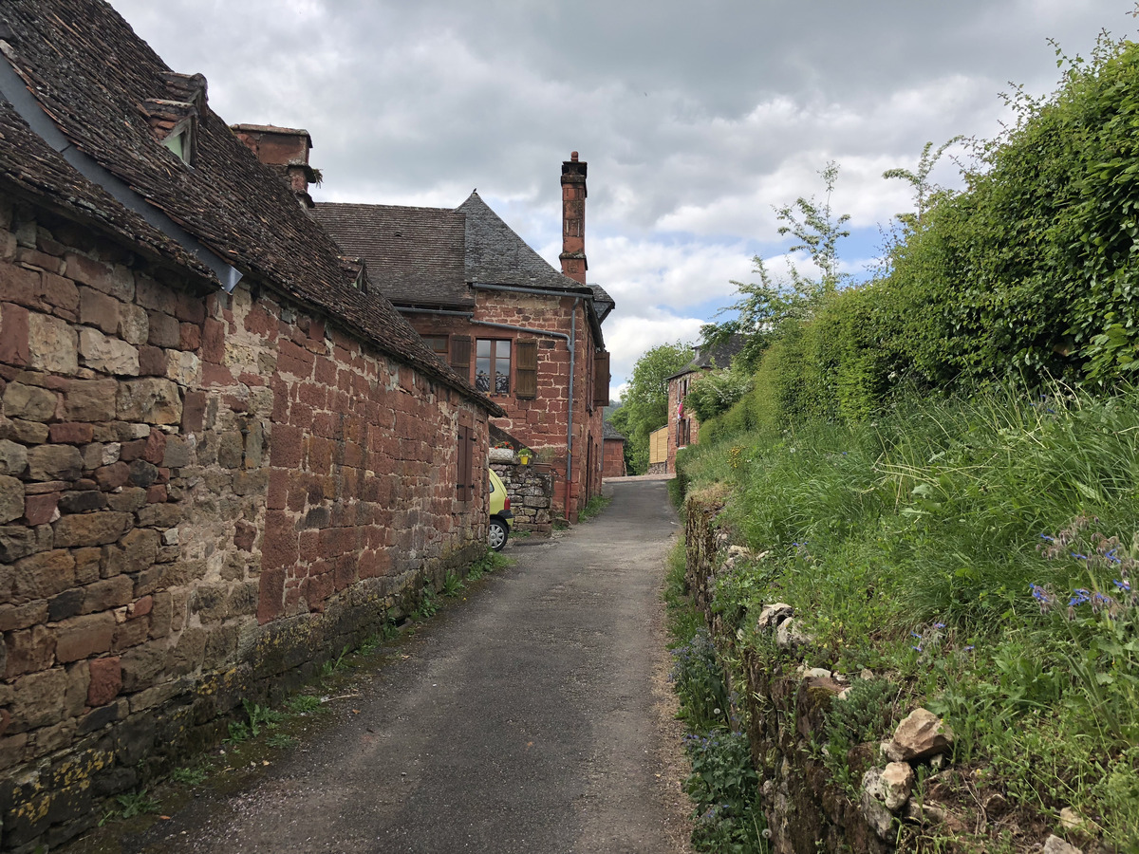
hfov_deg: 63.4
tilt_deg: +6.3
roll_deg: -1.2
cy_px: 427
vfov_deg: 49.7
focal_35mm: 28
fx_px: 921
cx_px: 570
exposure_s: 1/889
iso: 20
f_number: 1.8
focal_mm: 4
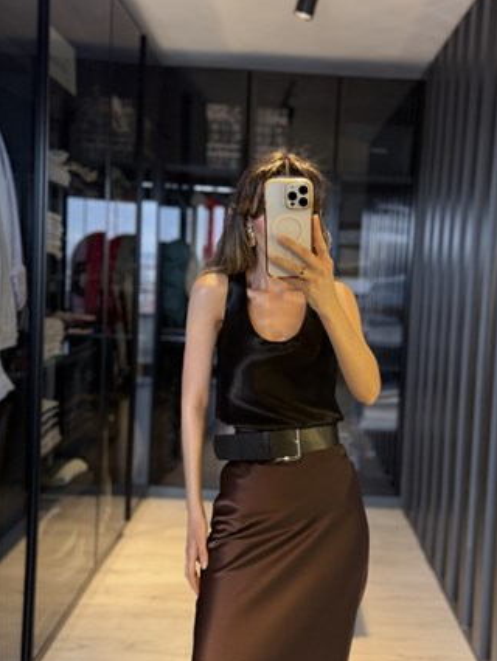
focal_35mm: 30
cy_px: 311
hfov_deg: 46.5
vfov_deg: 59.9
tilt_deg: -16.5
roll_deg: -2.9
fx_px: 574
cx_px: 308
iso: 200
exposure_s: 1/121
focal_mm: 6.76
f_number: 1.78
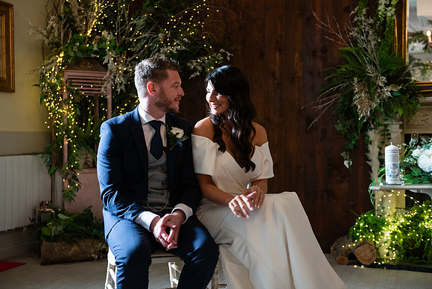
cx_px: 216
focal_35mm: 48
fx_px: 576
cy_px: 144
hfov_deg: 41.1
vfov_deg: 28.1
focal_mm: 48
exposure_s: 1/160
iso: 1000
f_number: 3.5
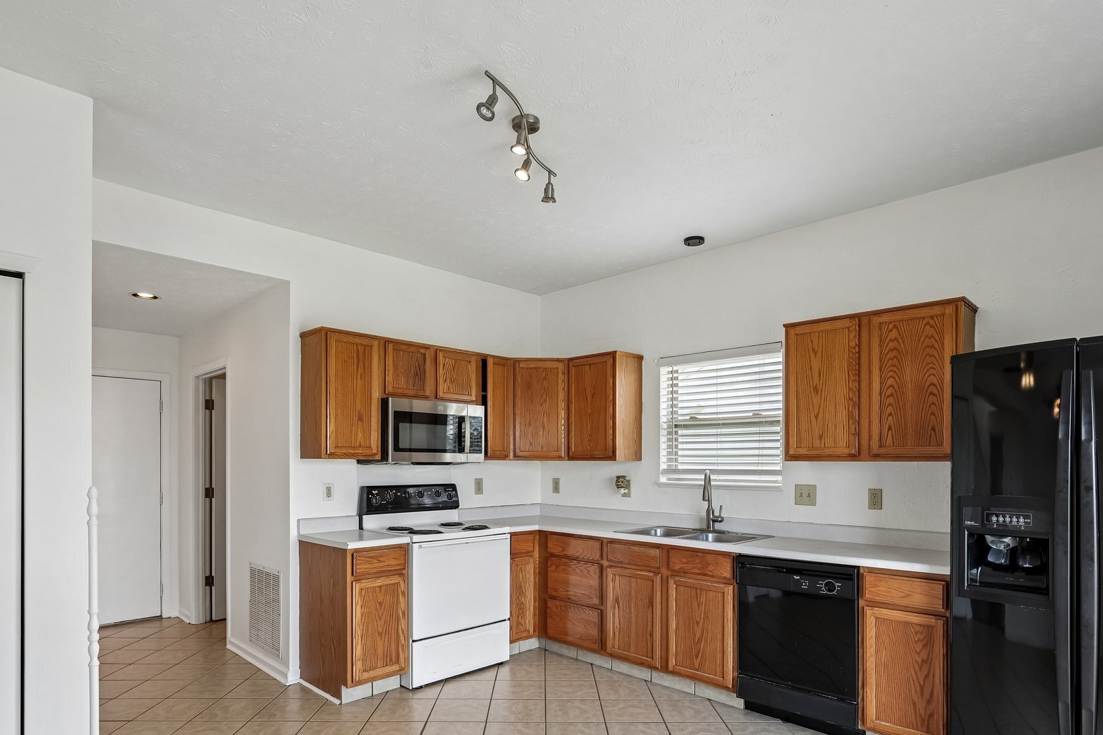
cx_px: 547
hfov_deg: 84.0
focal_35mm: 20
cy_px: 456
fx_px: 613
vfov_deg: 61.2
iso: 320
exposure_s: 1/30
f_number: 8
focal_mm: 16
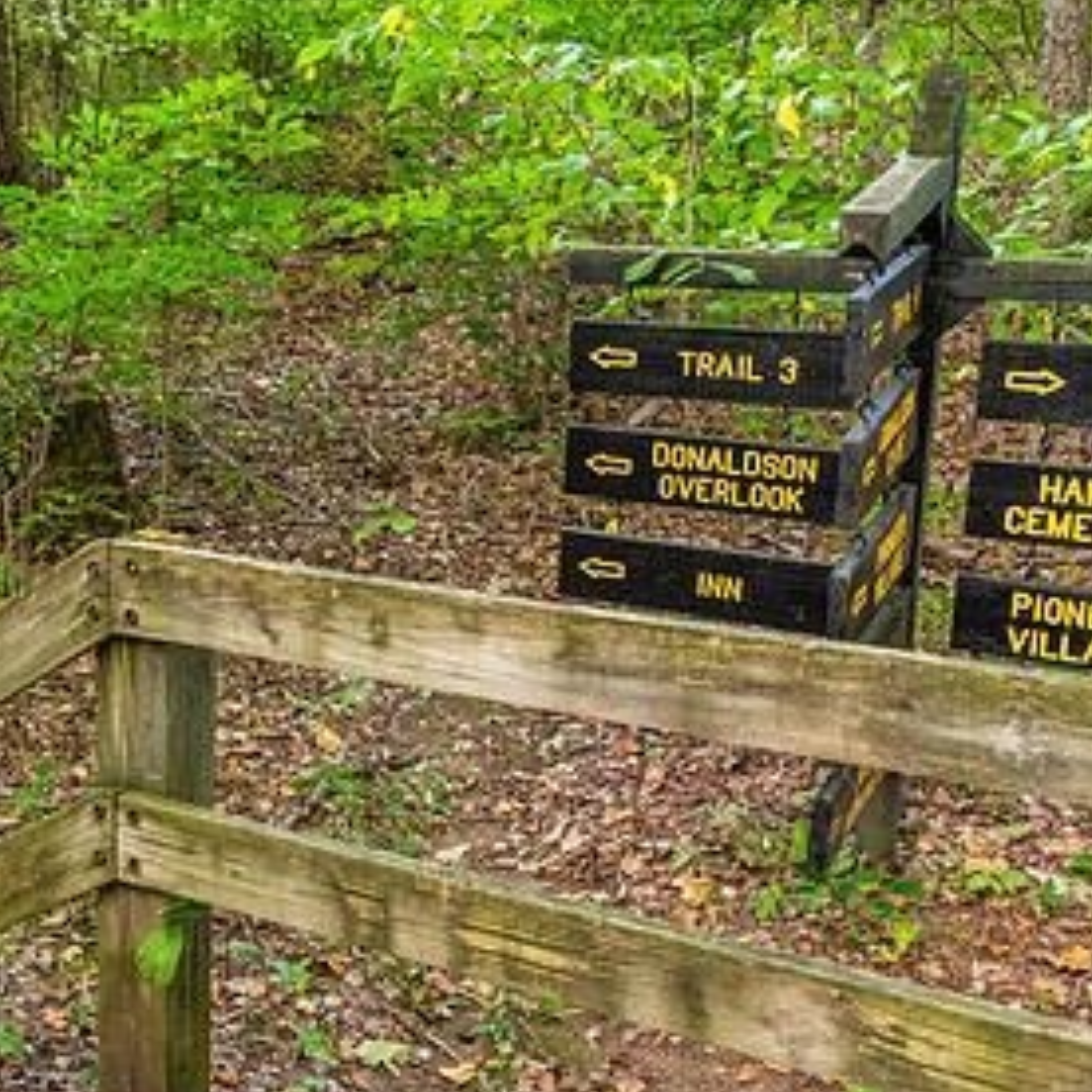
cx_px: 233
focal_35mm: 50
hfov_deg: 33.1
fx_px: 1785
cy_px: 572
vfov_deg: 34.0
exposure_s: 1/50
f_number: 8
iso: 3600
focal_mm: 28
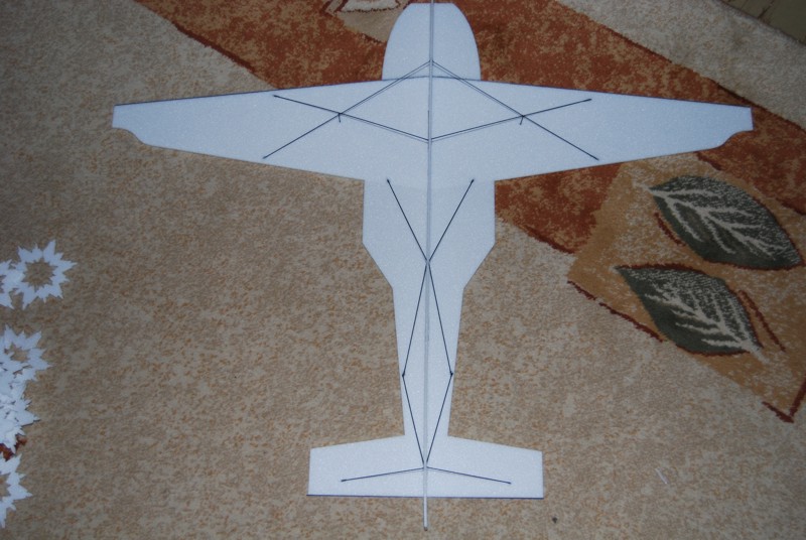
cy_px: 270
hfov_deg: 43.5
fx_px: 1009
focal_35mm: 45
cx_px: 403
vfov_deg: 30.0
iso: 200
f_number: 4.2
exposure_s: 1/60
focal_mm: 30
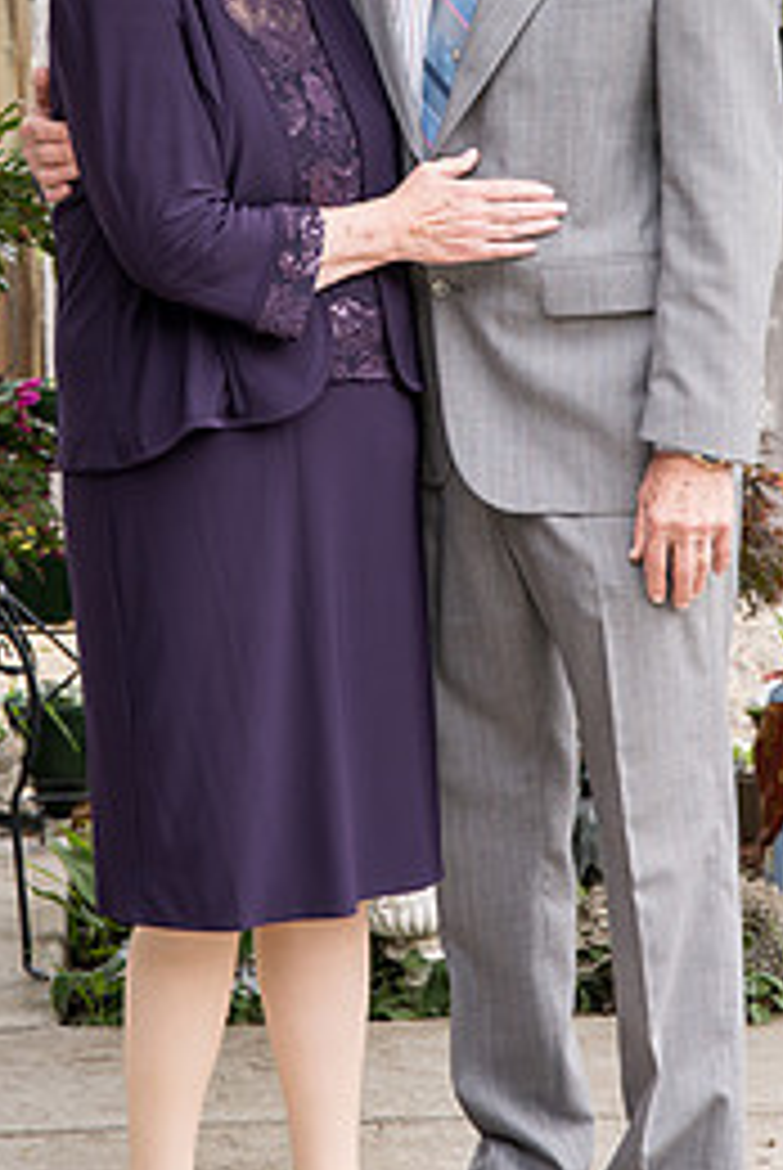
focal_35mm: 121
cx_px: 364
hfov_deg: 11.4
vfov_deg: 16.7
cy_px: 180
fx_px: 3937
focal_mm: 70
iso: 400
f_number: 5
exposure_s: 1/500
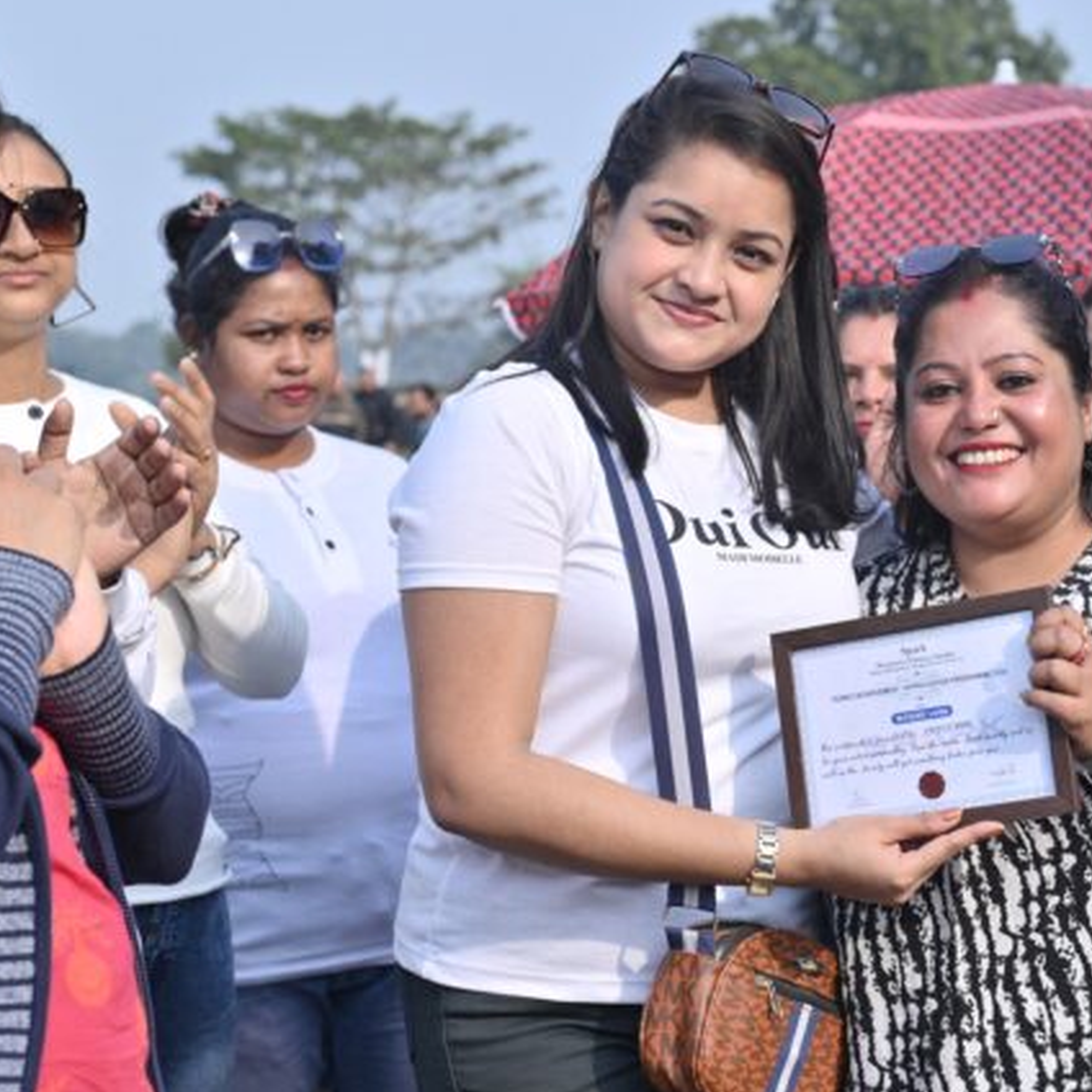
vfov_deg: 22.5
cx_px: 796
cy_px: 529
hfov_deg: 22.3
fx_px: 2748
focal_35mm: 77
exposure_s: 1/320
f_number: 5.6
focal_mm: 50
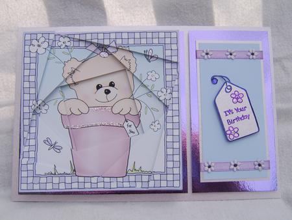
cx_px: 146
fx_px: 262
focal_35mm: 31
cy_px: 110
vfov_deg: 45.5
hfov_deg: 58.3
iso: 71
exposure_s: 1/250
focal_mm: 8.13
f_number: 5.6
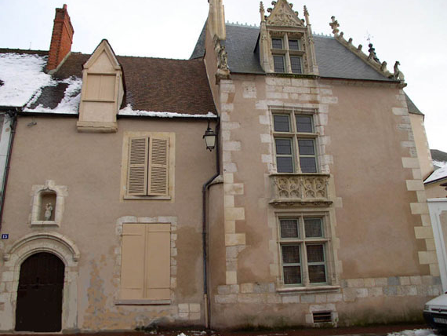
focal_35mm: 40
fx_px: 517
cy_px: 173
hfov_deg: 46.8
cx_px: 216
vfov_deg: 36.0
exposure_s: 1/557
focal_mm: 8
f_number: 2.8
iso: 100
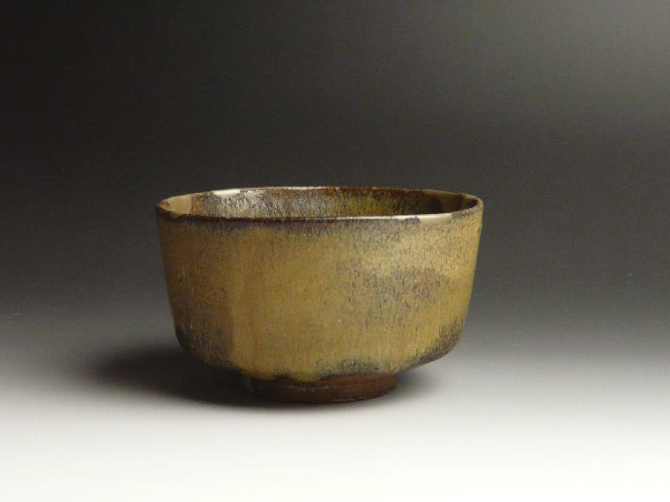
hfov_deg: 20.9
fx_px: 1819
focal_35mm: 94
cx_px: 335
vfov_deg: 15.7
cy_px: 251
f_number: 3.2
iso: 200
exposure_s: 1/30
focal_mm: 9.8
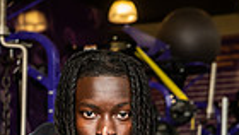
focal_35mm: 189
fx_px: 1199
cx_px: 104
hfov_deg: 11.4
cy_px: 338
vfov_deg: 6.1
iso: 500
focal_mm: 56
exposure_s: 1/250
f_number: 5.6
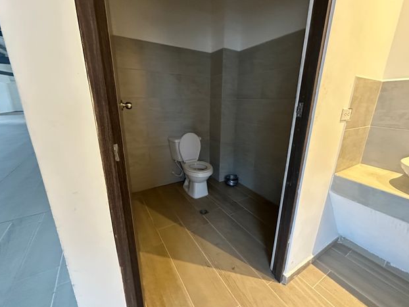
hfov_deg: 98.1
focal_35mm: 15
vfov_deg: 81.8
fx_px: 177
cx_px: 209
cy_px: 153
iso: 1600
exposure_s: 1/40
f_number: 2.2
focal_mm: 2.22
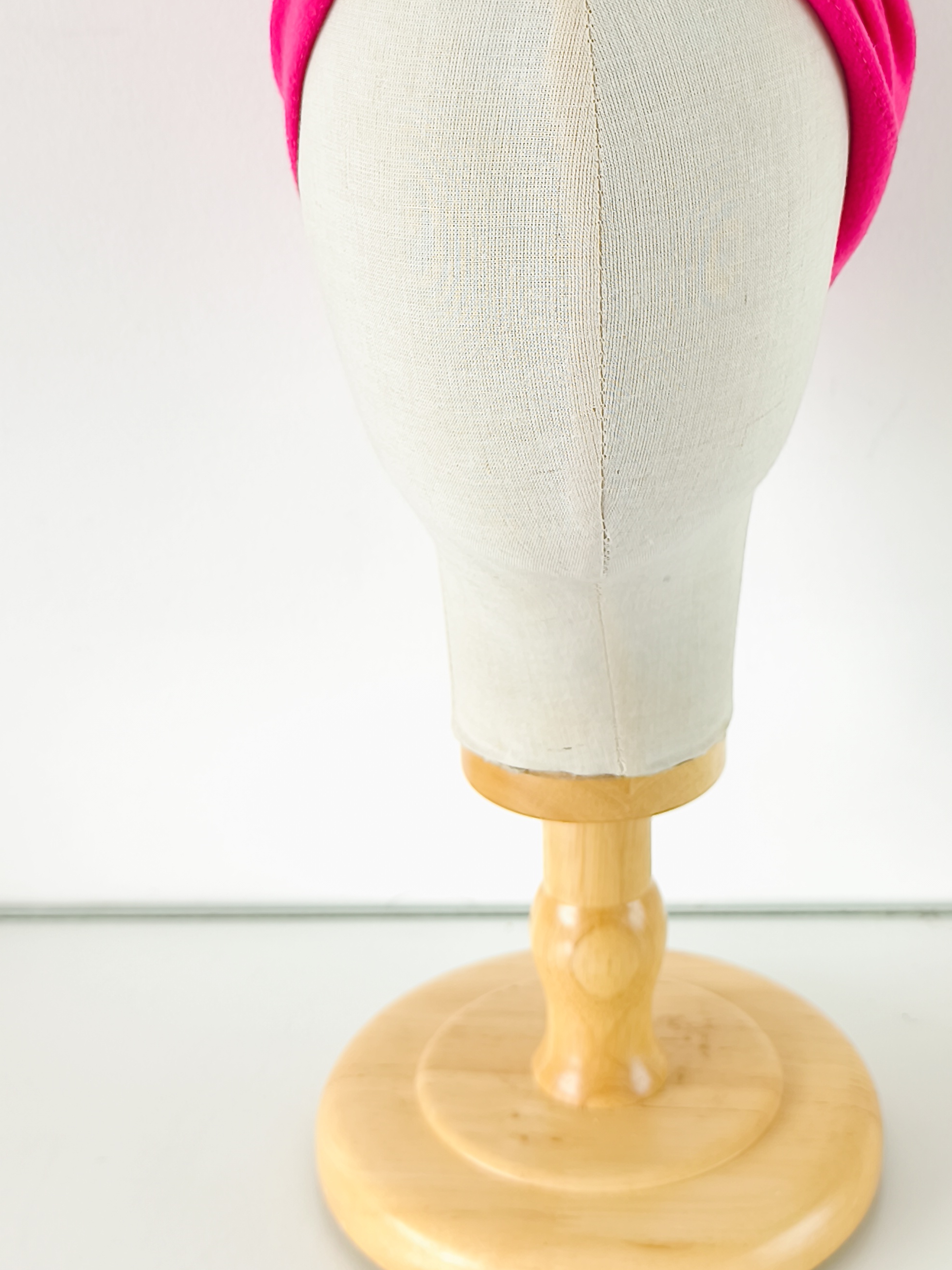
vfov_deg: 37.7
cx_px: 594
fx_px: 1834
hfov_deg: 29.0
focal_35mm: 50
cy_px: 406
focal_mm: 6.14
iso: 50
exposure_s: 1/40
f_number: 1.65
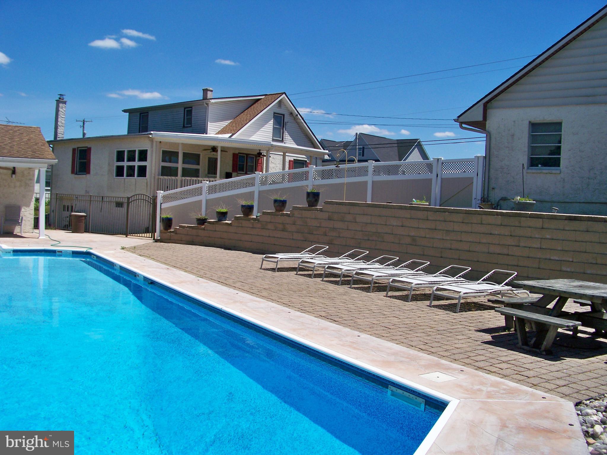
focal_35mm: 33
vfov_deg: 42.9
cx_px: 304
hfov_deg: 55.4
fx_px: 579
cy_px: 228
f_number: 4
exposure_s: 1/1250
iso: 80
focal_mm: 5.85
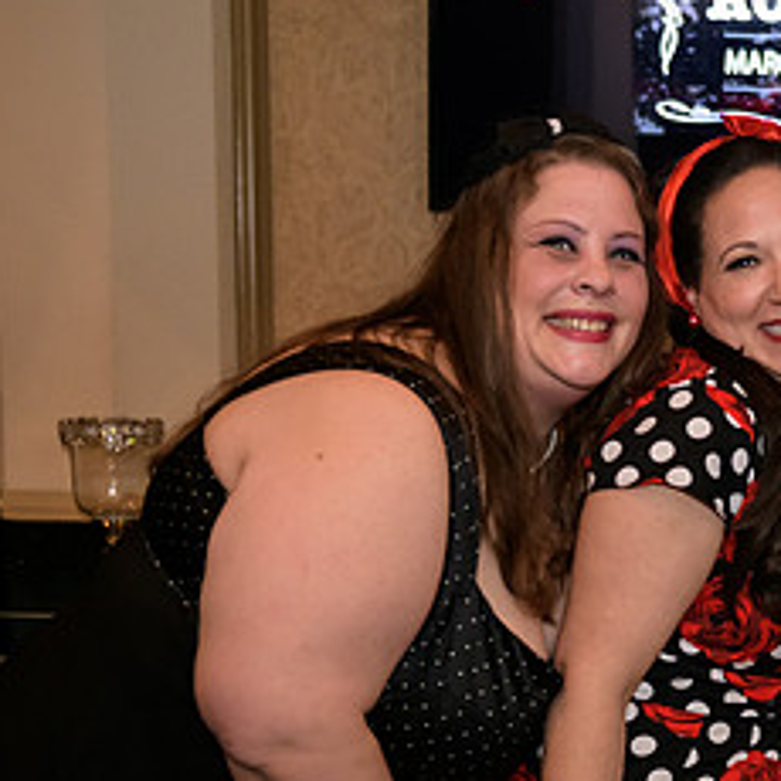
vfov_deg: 22.9
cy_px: 531
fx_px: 1914
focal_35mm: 75
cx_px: 873
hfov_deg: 21.8
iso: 1600
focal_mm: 35
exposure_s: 1/125
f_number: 3.2
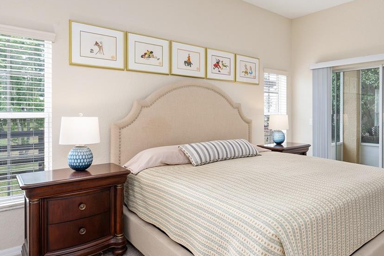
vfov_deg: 51.2
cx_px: 222
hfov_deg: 71.1
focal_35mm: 25
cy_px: 115
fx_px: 267
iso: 160
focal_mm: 13
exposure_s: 1/15
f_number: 5.6
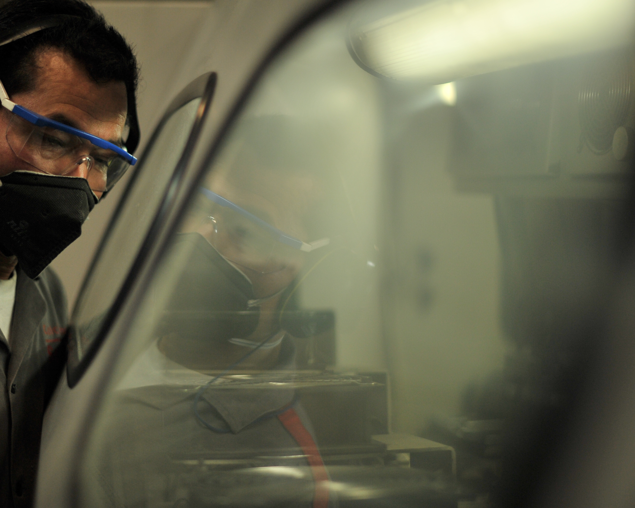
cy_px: 232
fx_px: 1184
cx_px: 228
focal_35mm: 63
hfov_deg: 29.9
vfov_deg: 24.2
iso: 640
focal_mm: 50
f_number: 1.4
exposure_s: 1/640
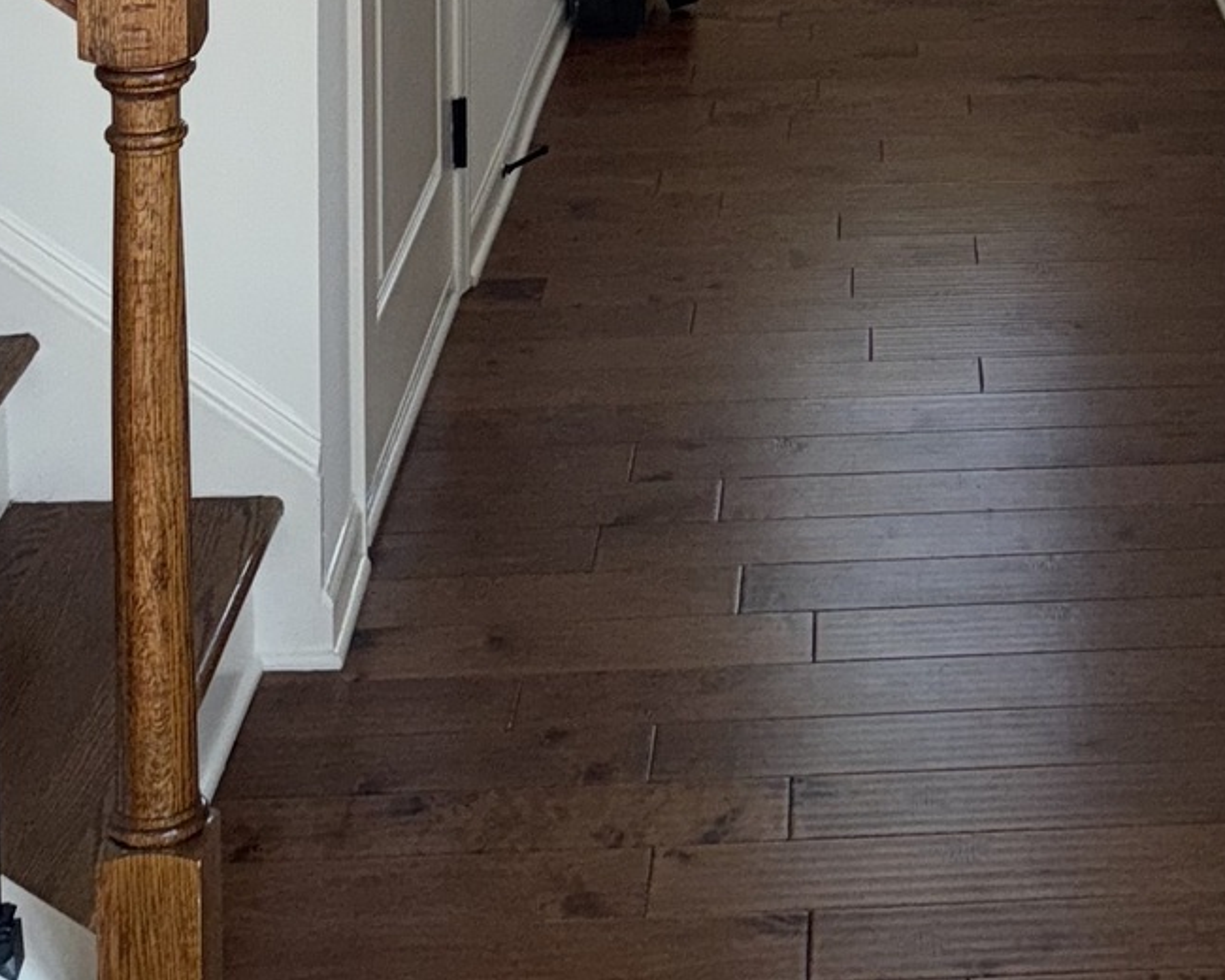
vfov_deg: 16.9
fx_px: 3009
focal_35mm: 83
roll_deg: -0.5
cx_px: 1110
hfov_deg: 22.4
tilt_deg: -3.9
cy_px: -464
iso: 50
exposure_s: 1/78
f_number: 1.78
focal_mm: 6.76
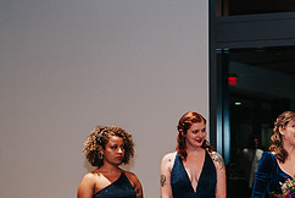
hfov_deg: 19.5
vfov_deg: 13.2
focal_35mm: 102
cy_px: 207
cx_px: 289
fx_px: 837
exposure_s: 1/200
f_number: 2.8
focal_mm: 35
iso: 1000
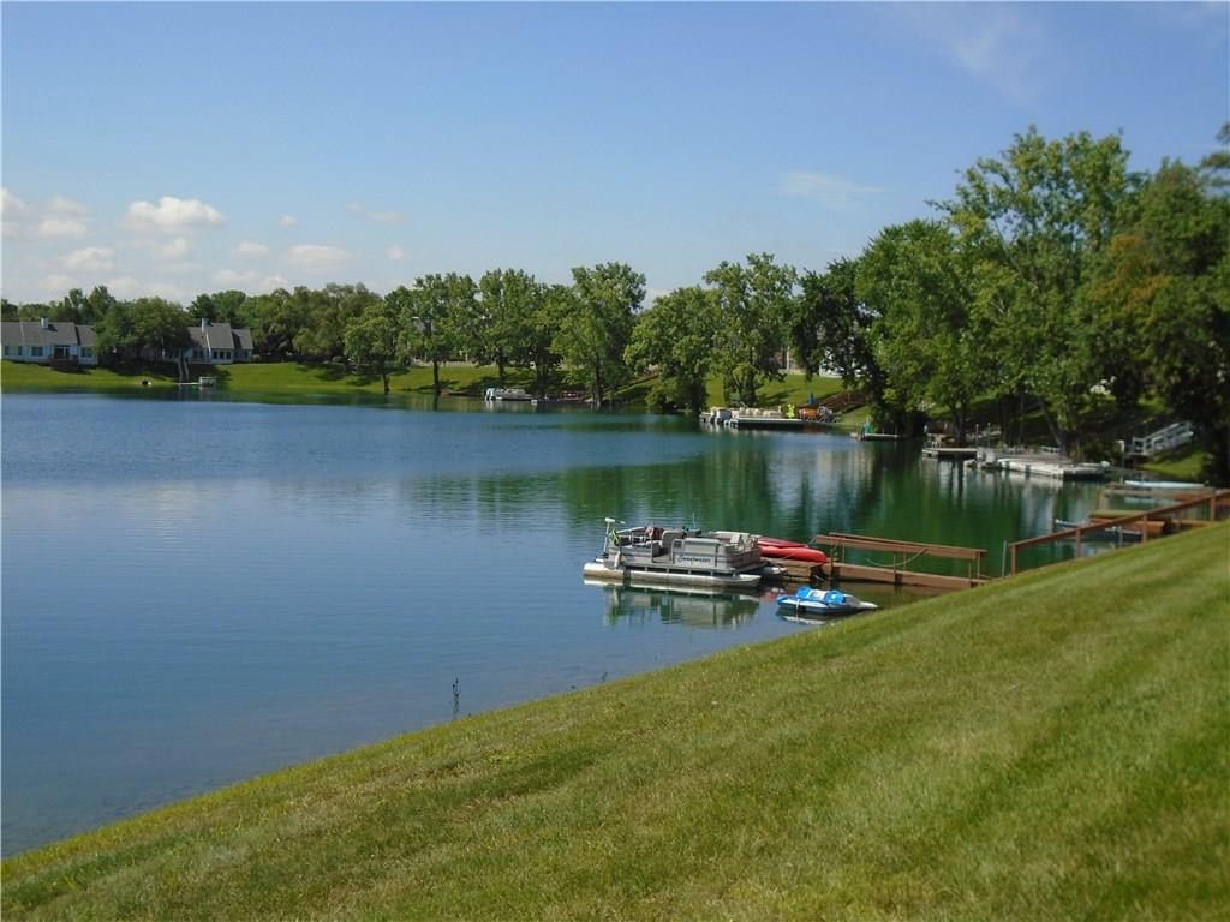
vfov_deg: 29.7
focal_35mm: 49
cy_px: 461
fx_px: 1741
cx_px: 615
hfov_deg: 38.9
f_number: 4.5
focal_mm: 8.7
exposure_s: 1/800
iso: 100
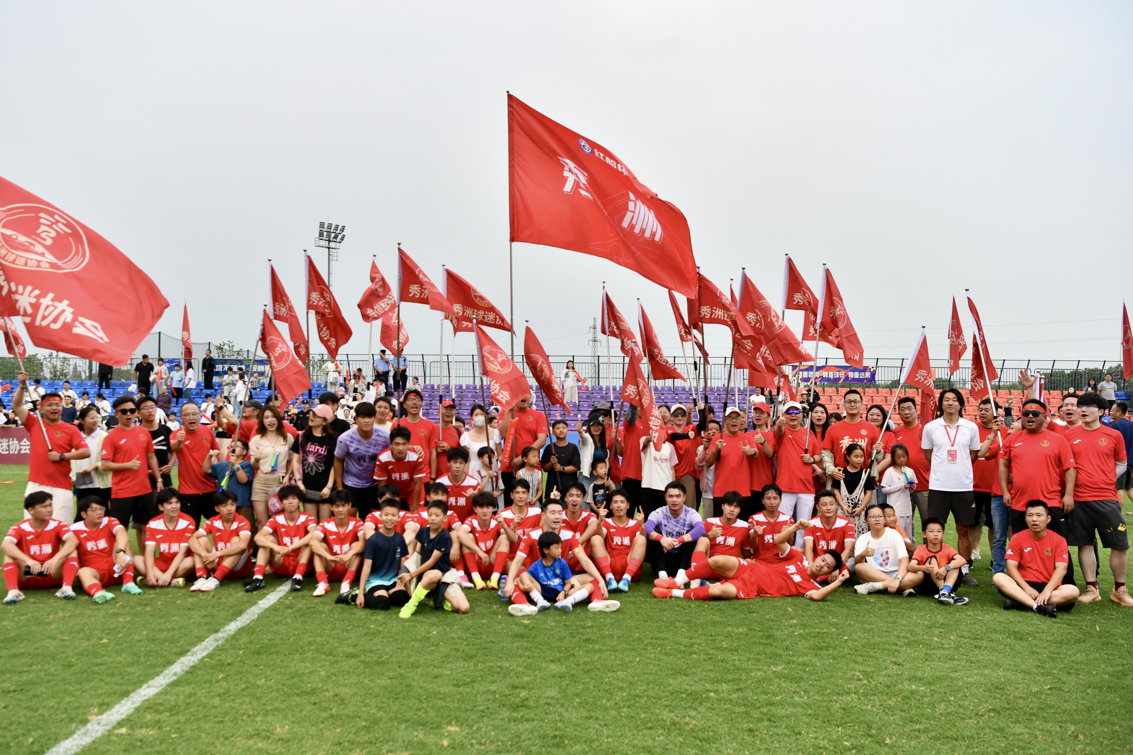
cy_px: 378
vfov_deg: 45.0
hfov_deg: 63.7
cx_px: 566
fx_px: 913
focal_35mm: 29
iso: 500
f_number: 4
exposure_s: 1/500
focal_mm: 29
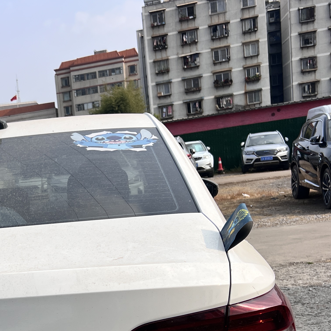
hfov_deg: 26.5
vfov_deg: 27.0
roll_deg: +8.2
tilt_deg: -10.1
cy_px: 311
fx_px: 660
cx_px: -7
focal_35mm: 61
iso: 50
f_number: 1.5
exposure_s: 1/3077
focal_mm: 5.7
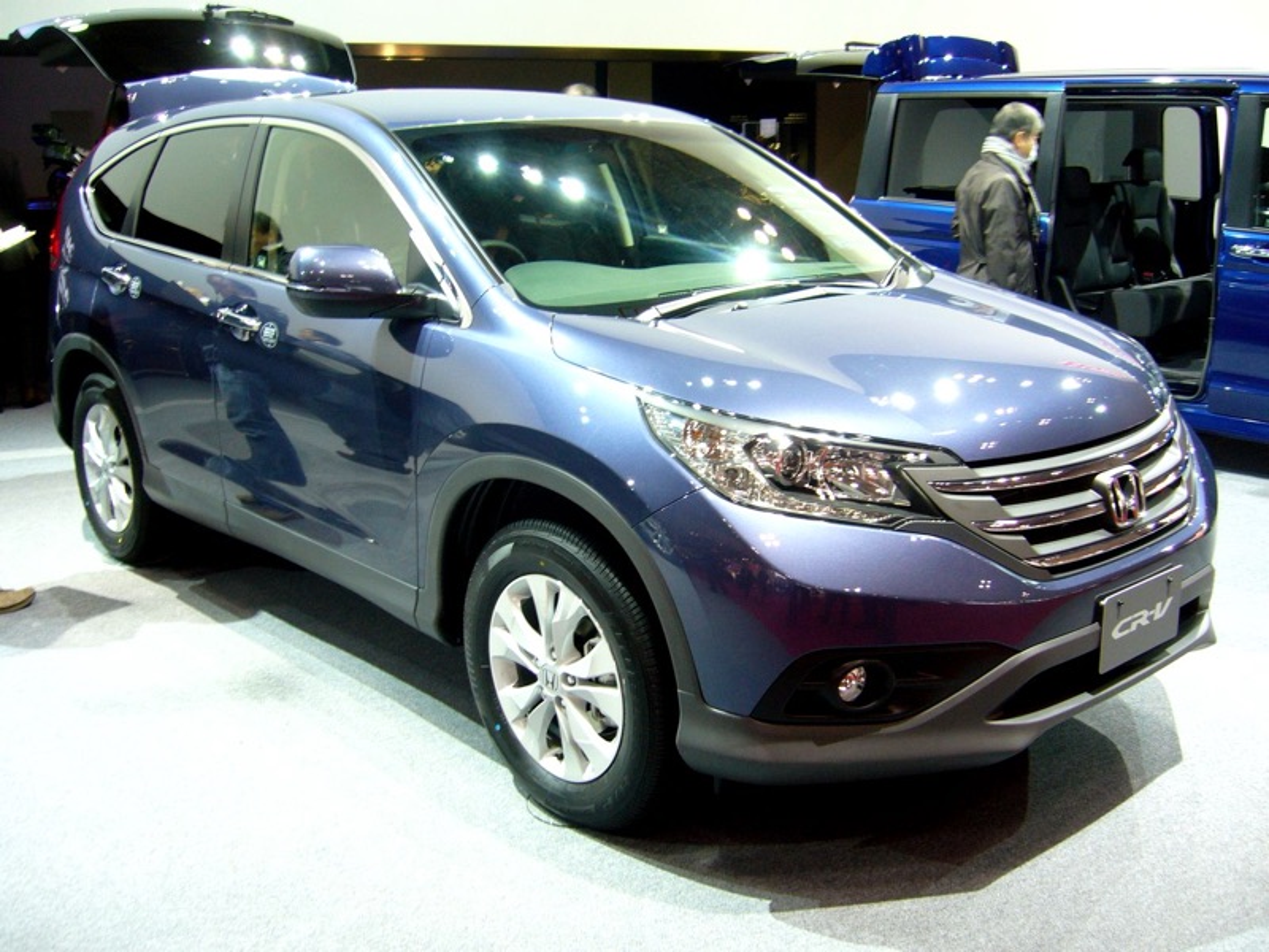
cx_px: 634
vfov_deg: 40.7
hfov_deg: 52.6
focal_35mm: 35
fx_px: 1283
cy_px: 476
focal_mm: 5.8
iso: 100
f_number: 2.8
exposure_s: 1/15
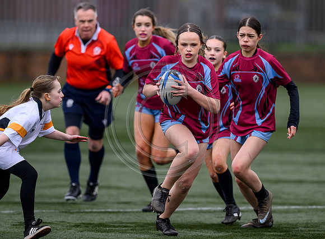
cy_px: 115
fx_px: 4210
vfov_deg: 3.2
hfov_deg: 4.4
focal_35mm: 452
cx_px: 186
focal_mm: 400
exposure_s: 1/1600
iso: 500
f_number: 3.5
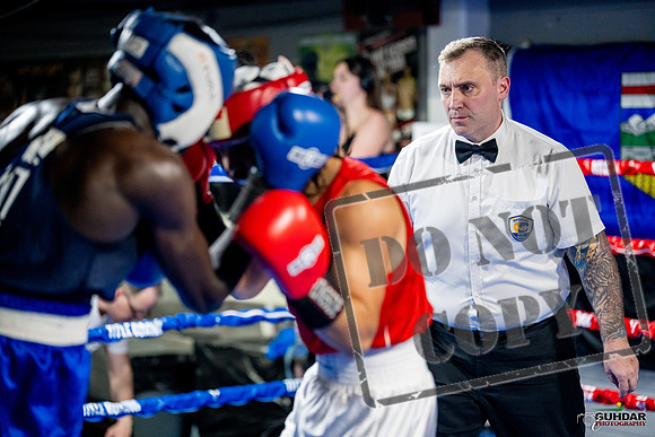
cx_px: 328
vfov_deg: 14.1
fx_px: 1765
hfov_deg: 21.0
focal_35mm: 97
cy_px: 218
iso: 4000
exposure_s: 1/800
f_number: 2
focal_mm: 97
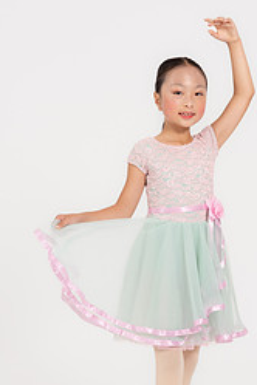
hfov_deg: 13.3
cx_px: 181
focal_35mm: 103
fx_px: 1103
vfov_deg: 19.8
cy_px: 216
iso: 500
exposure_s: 1/125
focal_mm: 57
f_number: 10
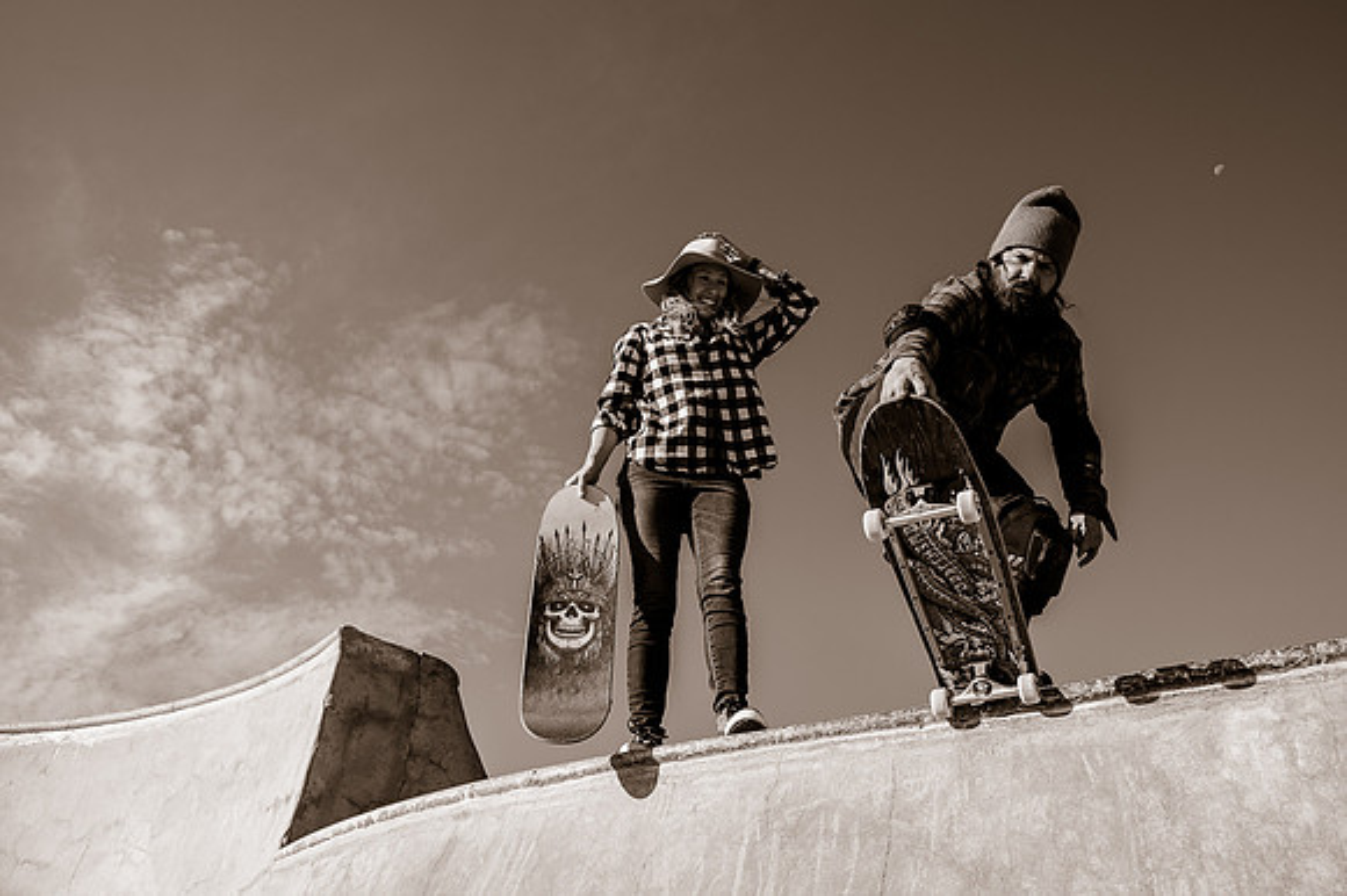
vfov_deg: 47.5
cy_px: 389
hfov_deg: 66.9
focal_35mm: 27
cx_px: 733
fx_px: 1016
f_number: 6.3
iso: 200
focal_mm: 24
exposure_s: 1/640
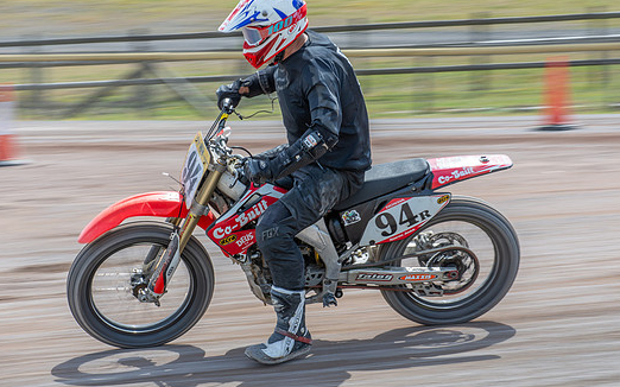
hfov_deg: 17.5
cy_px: 183
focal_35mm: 119
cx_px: 283
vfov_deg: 11.0
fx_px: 2010
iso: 160
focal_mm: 70
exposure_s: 1/160
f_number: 8
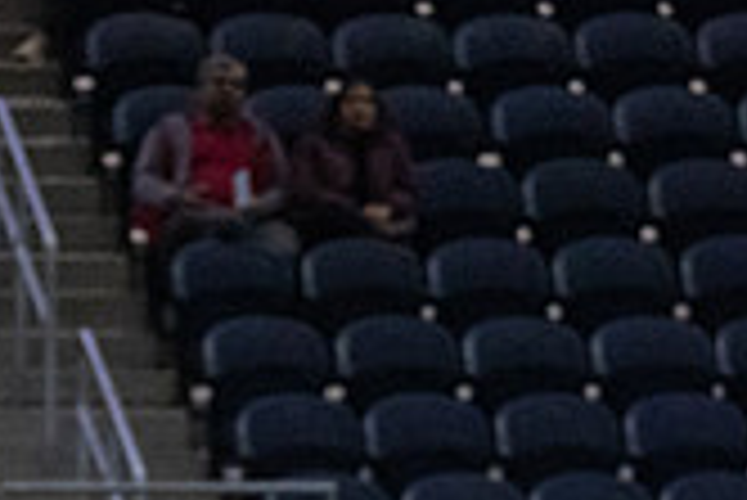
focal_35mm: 958
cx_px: 117
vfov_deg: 1.4
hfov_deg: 2.2
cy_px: 977
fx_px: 19895
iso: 5000
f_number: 2.8
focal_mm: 200
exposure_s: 1/1250
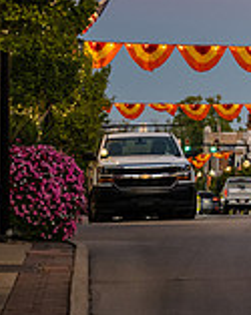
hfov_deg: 6.2
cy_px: -9
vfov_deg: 7.9
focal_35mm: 243
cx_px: 472
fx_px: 2263
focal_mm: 70
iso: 1600
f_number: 5
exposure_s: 1/200
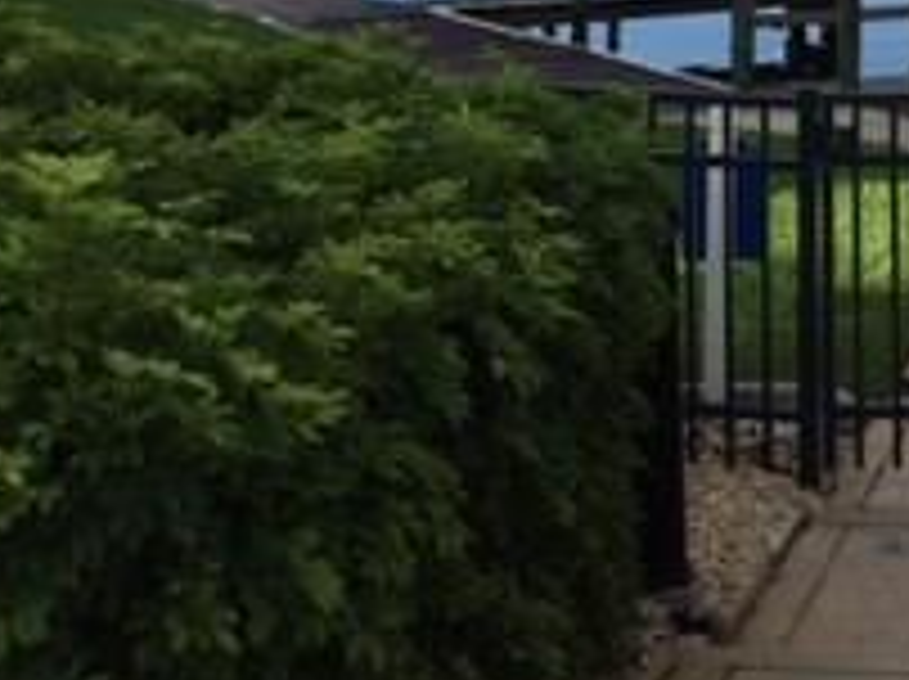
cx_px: 936
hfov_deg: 20.6
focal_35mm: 92
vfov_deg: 14.8
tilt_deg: +4.4
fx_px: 2413
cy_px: -374
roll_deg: -1.0
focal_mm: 4.15
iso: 32
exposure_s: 1/1582
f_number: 2.2
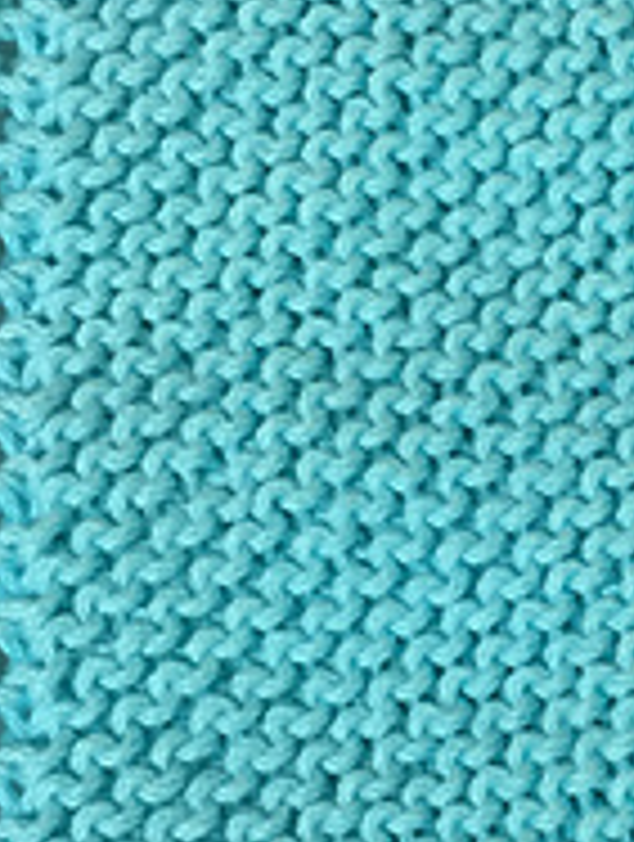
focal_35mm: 99
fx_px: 2409
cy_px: 626
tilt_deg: -76.6
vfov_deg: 19.7
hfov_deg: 14.3
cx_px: 854
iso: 100
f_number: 2.2
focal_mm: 4.15
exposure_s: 1/15
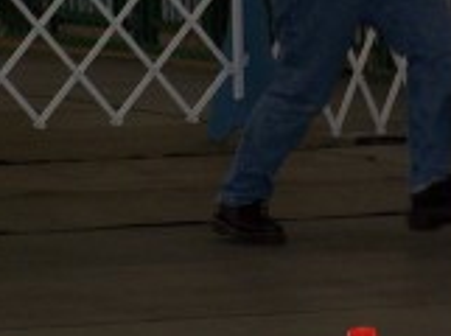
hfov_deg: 4.2
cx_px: 454
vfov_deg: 3.1
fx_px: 6123
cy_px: -14
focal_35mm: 471
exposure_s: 1/125
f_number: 3.2
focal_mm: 31.3
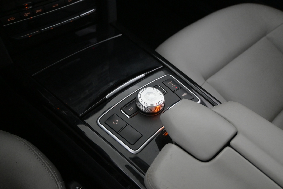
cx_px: 142
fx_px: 248
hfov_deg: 59.5
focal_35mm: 32
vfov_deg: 41.7
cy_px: 94
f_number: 4
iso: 2500
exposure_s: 1/60
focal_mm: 21
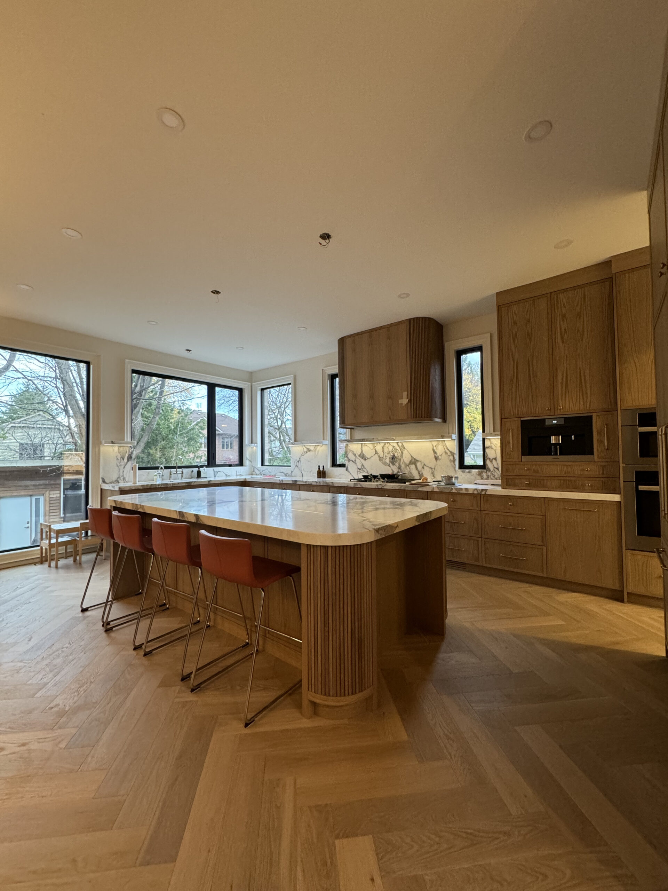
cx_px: 334
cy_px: 446
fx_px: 360
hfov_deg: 85.7
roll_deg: +0.5
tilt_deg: +1.5
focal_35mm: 14
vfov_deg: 102.1
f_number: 2.2
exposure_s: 1/41
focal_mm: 2.22
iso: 250
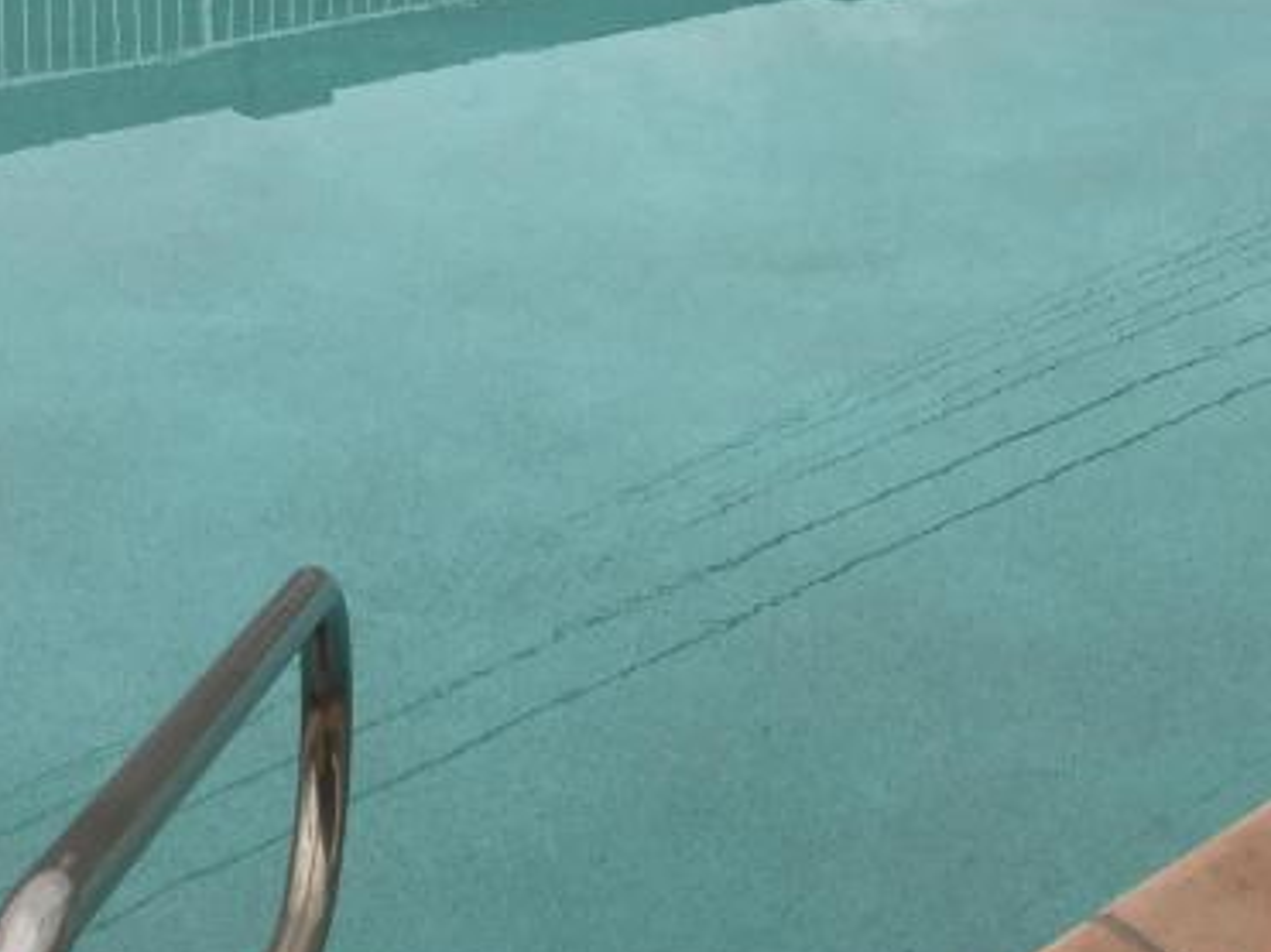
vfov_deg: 17.5
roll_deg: -1.5
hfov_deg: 24.2
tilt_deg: -10.3
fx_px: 2936
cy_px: -205
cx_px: 946
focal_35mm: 80
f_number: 2.2
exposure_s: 1/986
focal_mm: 4.15
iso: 25
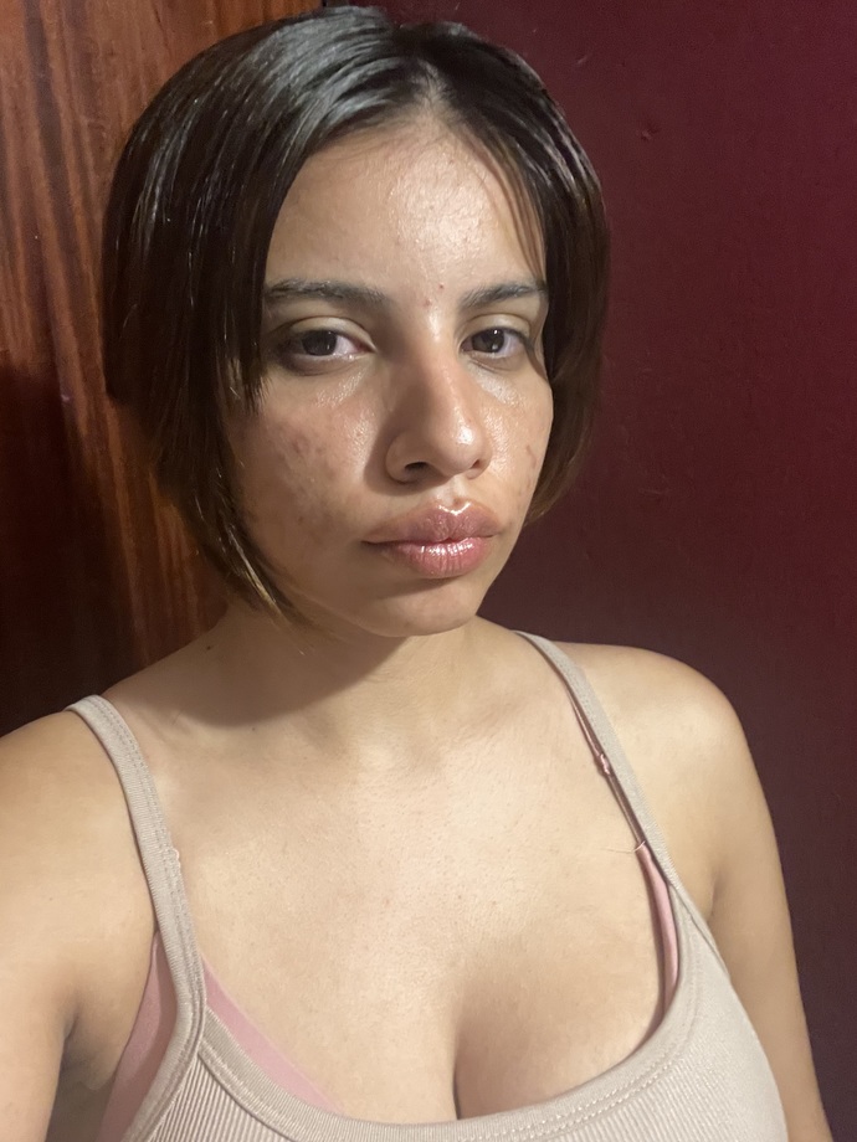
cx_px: 428
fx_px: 990
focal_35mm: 30
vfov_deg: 60.0
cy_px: 571
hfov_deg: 46.8
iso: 640
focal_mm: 2.71
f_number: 2.2
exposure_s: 1/15
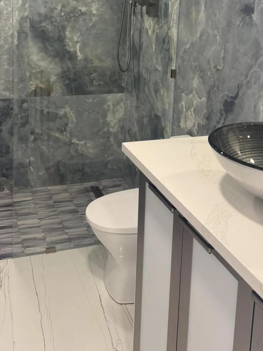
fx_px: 415
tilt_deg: -9.2
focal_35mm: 41
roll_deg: -0.5
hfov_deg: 34.9
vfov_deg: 43.3
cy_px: 61
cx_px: 99
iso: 125
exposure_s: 1/62
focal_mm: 6.76
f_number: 1.78
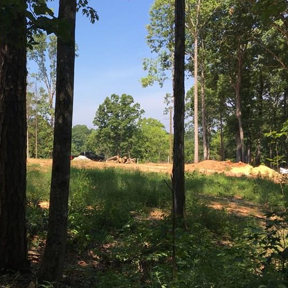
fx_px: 471
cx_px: 67
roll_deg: +0.3
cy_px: 140
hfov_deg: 33.3
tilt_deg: +0.6
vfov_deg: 34.0
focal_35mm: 50
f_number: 2.2
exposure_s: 1/610
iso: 25
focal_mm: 4.15
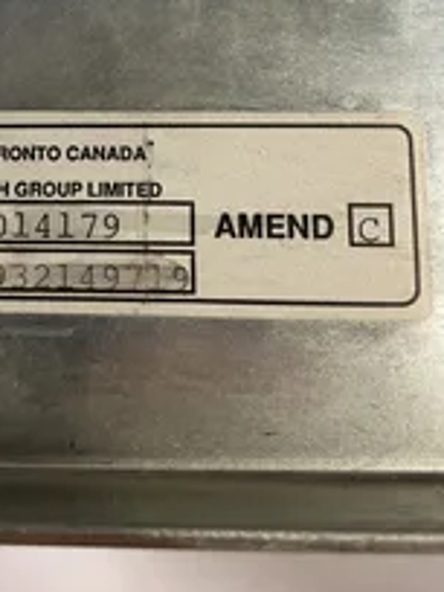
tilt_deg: -78.2
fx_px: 872
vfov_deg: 35.0
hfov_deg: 28.2
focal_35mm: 51
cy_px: 41
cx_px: 113
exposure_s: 1/60
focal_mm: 4.2
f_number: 1.6
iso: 160
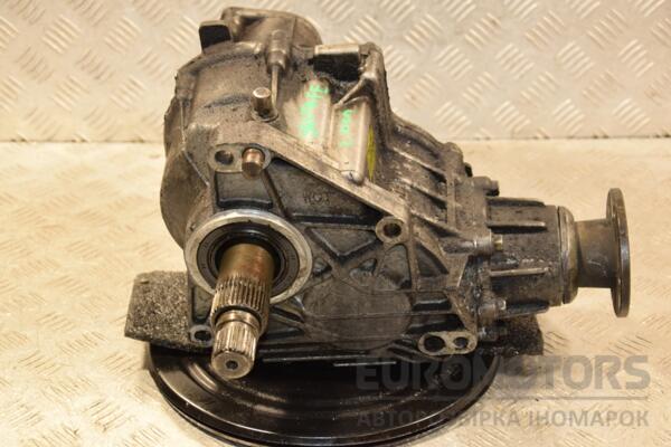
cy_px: 224
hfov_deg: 27.0
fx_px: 1398
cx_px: 336
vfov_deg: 18.2
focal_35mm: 75
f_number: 5
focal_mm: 50
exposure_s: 1/80
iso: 800
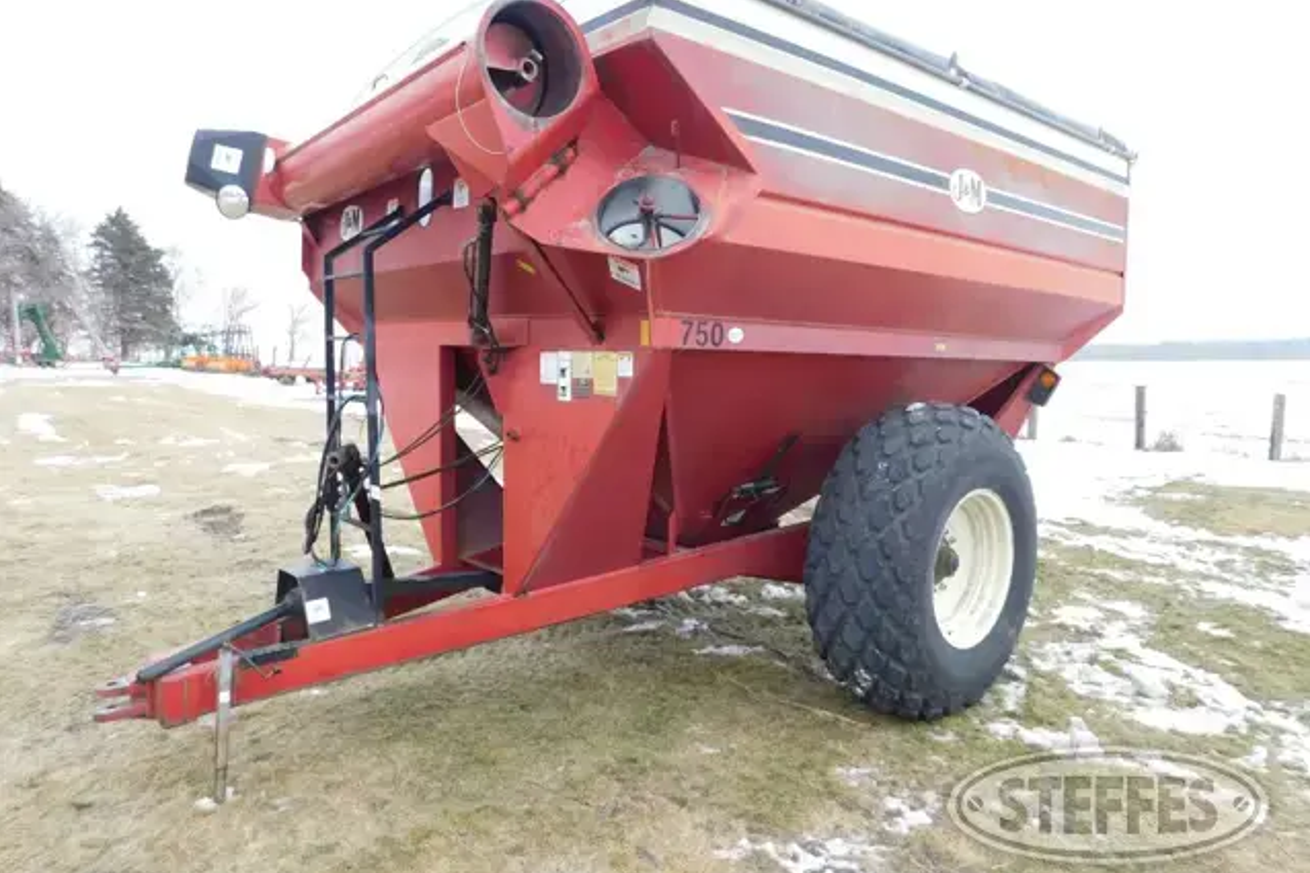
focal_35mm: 24
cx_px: 655
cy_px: 394
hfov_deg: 73.8
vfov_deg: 53.0
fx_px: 873
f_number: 3
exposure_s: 1/200
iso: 125
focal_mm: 4
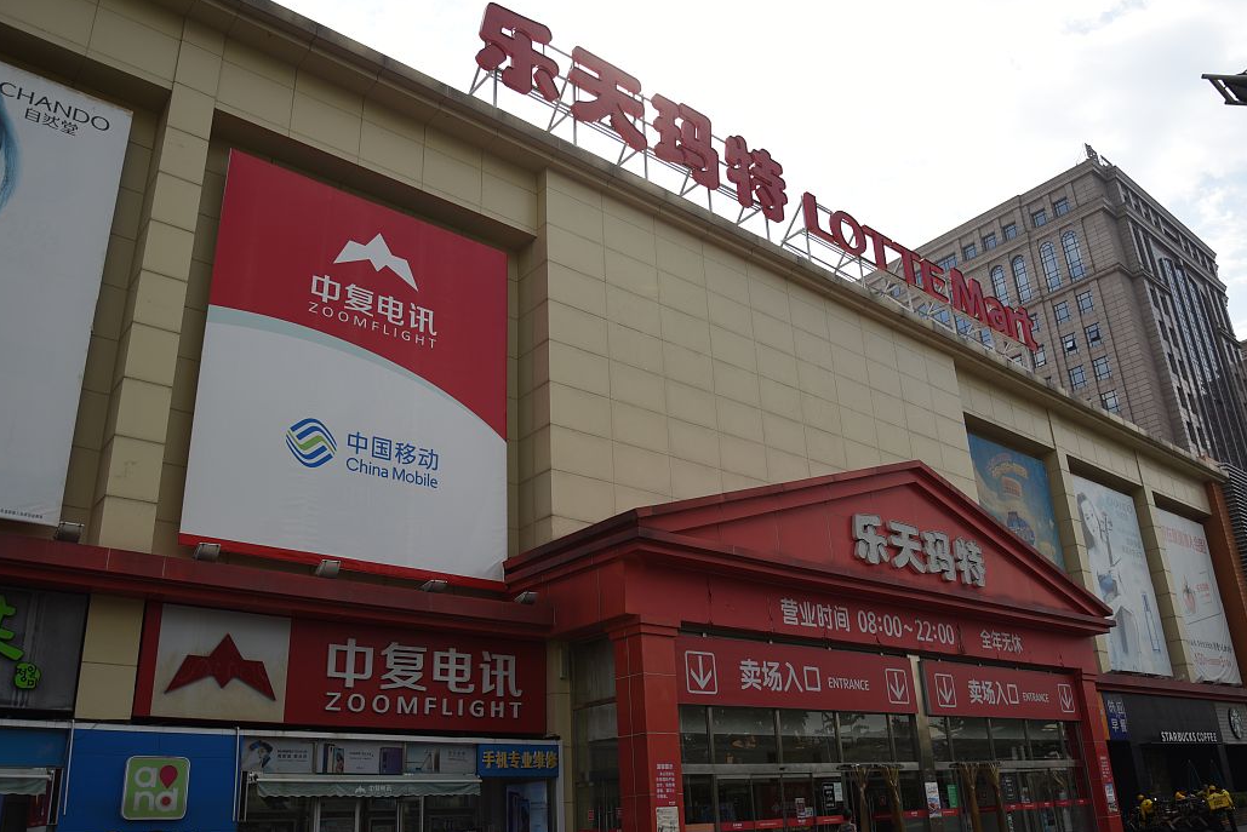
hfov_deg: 65.4
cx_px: 637
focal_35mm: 28
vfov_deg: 46.4
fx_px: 970
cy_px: 439
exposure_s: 1/800
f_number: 5
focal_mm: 24
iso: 100
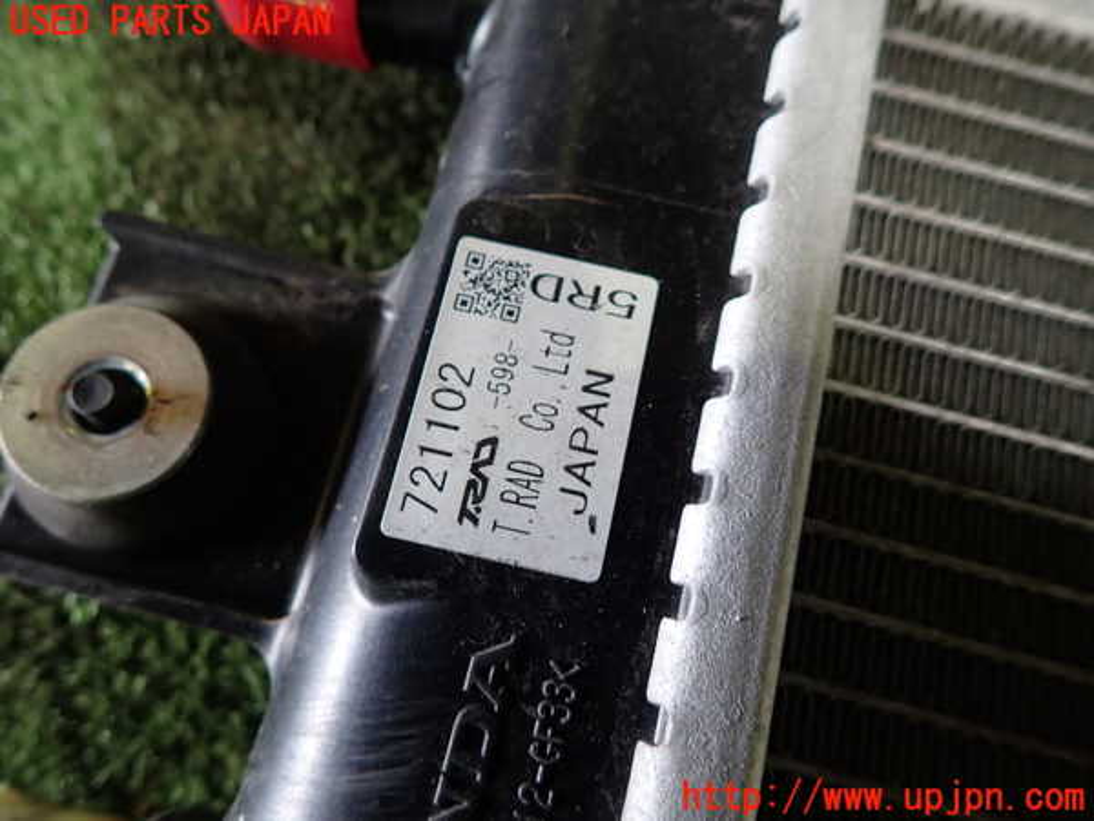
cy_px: 410
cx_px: 547
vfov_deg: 54.9
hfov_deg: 69.4
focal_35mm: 25
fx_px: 790
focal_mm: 4.5
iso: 200
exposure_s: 1/50
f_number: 2
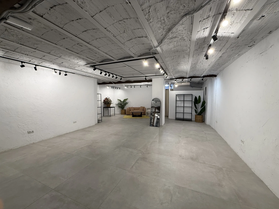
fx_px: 113
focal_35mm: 14
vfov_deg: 85.7
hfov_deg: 102.1
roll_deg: -0.1
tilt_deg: -2.2
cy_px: 104
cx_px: 140
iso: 160
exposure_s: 1/100
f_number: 2.2
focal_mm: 2.22
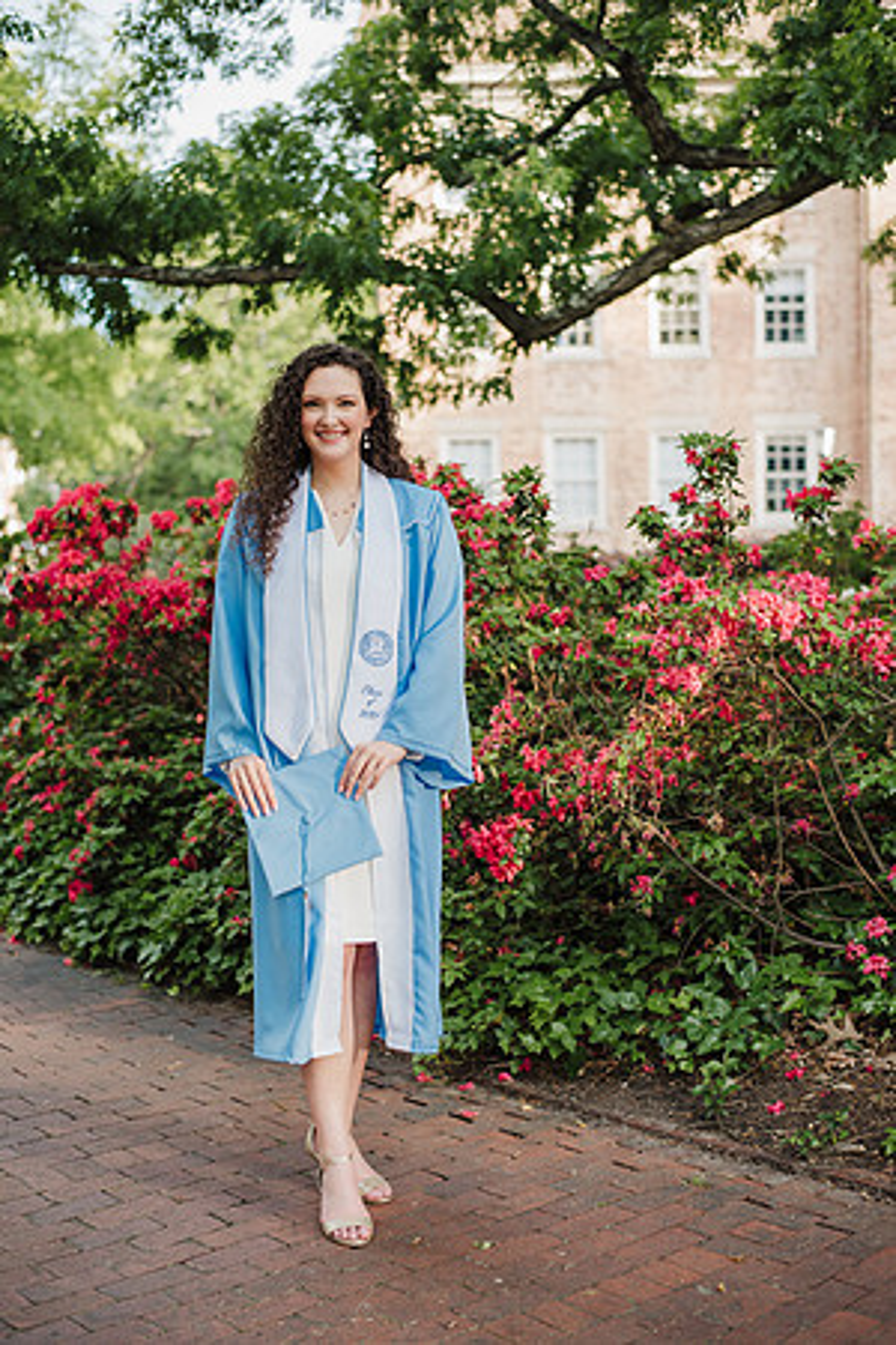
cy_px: 672
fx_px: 1867
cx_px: 448
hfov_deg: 27.0
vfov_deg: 39.6
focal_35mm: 50
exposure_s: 1/500
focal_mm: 50
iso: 200
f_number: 2.5
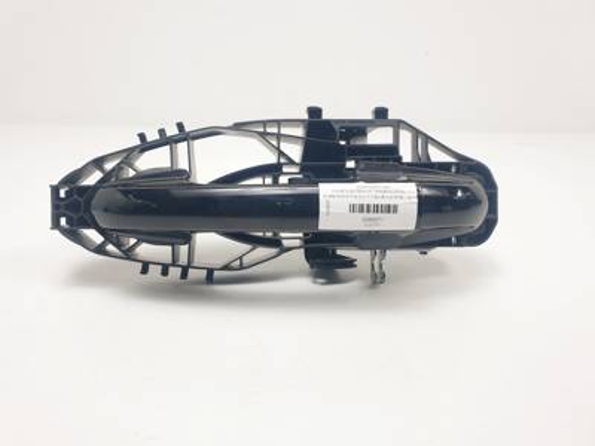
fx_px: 447
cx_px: 298
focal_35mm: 26
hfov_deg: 67.3
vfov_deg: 53.1
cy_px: 223
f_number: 2.4
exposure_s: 1/249
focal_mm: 4.3
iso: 50
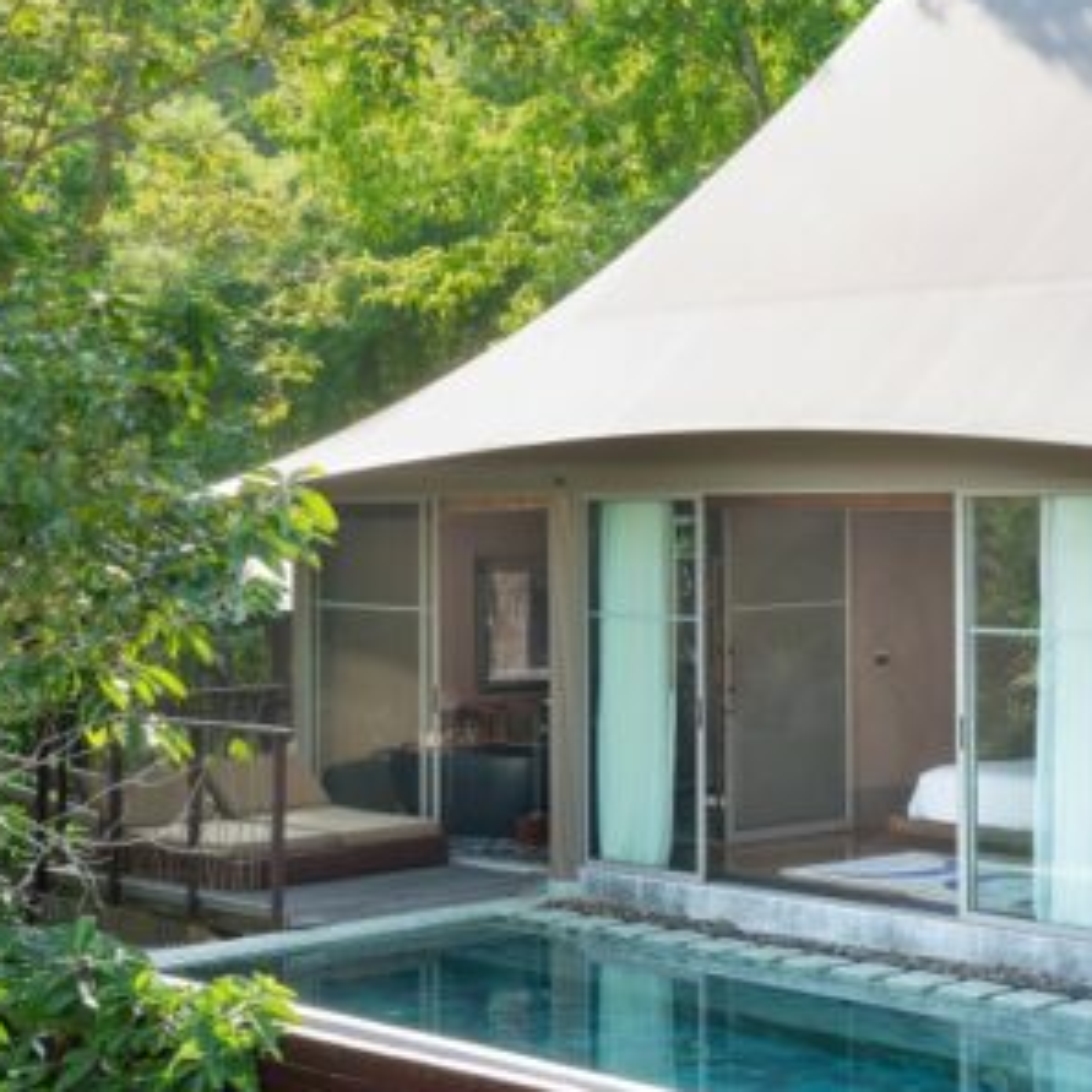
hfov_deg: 22.0
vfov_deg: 22.5
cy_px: 507
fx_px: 2748
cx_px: 949
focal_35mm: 77
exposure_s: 1/50
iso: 320
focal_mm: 35
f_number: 8
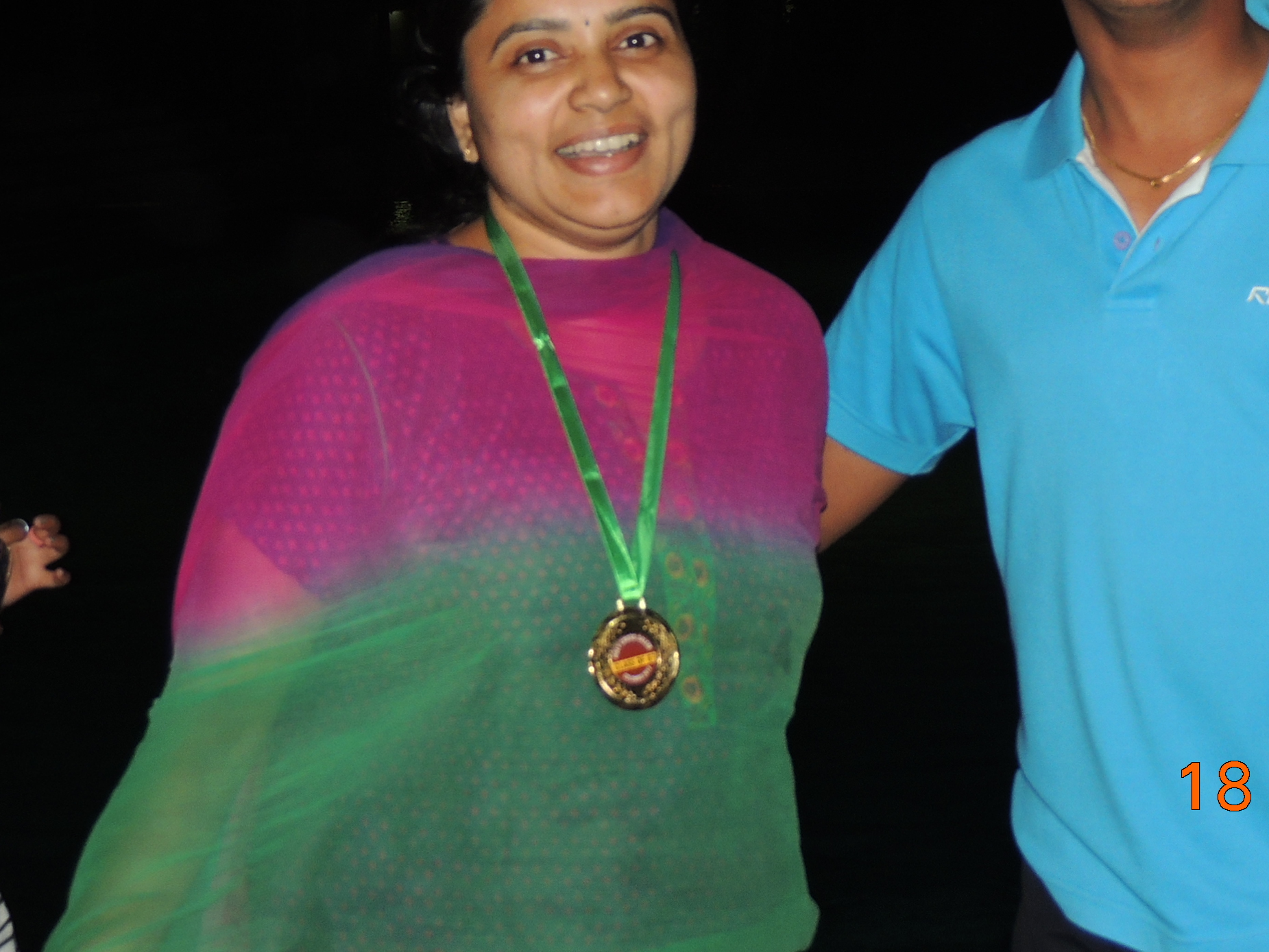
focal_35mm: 97
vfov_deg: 15.1
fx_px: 3556
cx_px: 811
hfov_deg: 20.2
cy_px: 121
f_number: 3.7
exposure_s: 1/40
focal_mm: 9.8
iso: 200
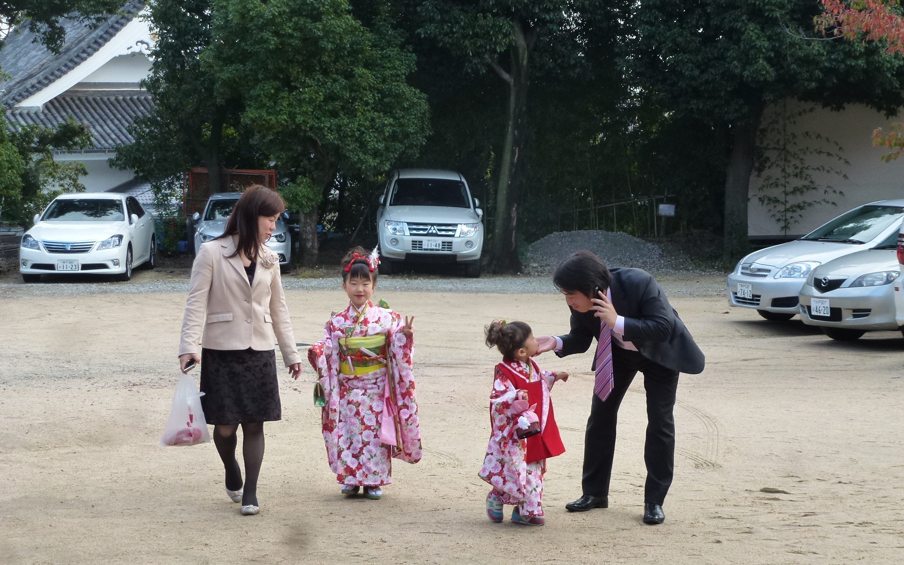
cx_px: 452
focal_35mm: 69
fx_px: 1700
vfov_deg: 18.9
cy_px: 299
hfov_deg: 29.8
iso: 160
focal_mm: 11.7
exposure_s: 1/160
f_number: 4.6
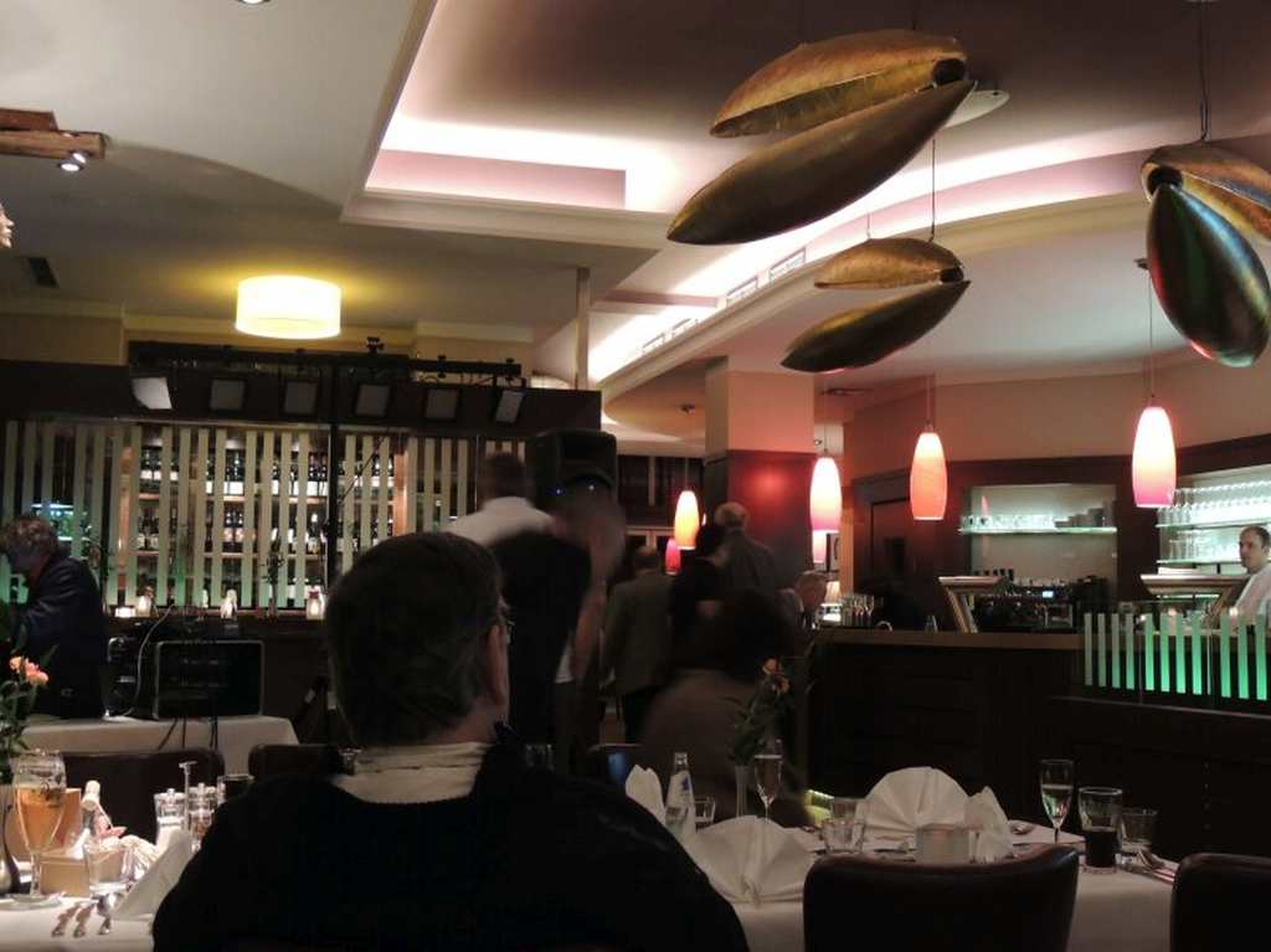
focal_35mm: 43
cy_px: 476
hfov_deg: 43.9
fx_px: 1578
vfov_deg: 33.6
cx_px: 636
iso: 800
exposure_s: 1/13
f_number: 3.4
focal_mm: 7.6
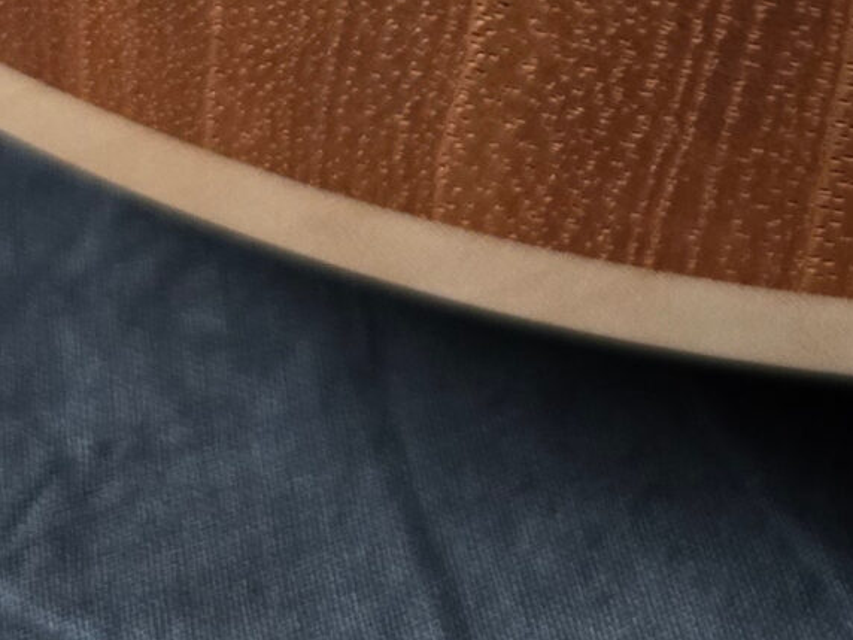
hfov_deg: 18.1
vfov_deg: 12.8
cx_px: 1038
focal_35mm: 103
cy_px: -588
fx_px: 2538
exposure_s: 1/60
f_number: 1.7
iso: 640
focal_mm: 6.3
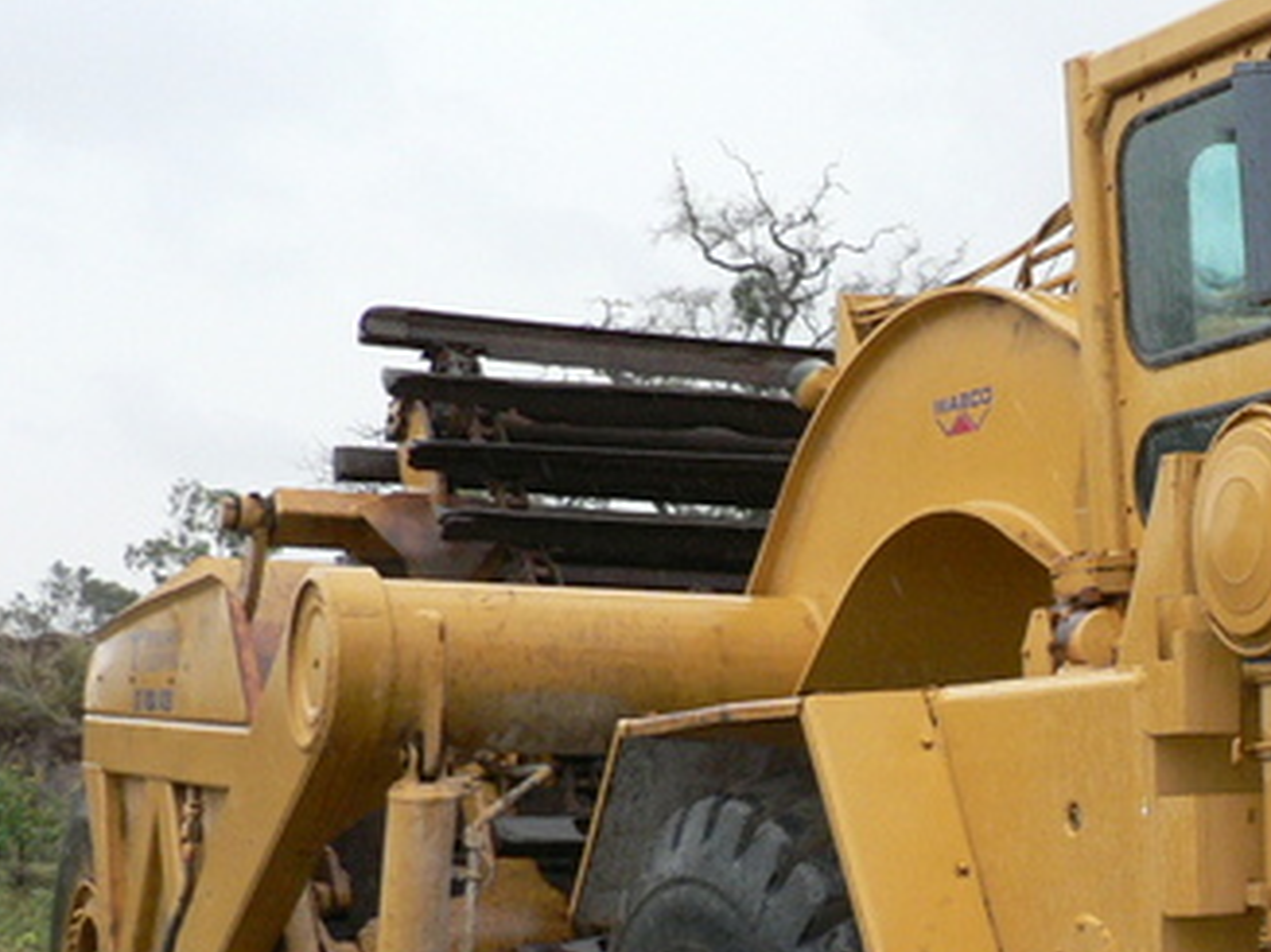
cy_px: 653
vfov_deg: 16.7
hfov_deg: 20.8
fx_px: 3230
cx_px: 1508
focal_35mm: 88
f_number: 3.2
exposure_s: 1/320
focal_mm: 6
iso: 200
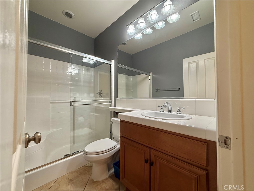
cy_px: 96
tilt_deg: +2.0
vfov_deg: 85.7
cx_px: 127
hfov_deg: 102.1
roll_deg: +1.0
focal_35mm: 14
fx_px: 103
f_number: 2.2
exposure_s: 1/120
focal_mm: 2.22
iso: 200
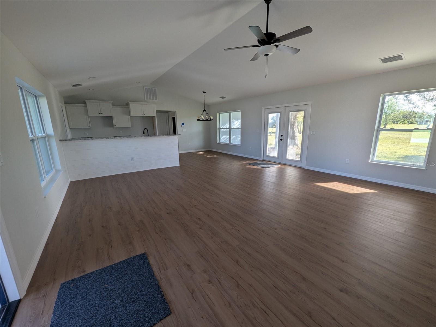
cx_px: 218
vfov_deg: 89.9
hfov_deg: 106.2
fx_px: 164
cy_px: 164
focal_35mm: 13
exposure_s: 1/175
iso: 47
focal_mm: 1.95
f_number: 2.2
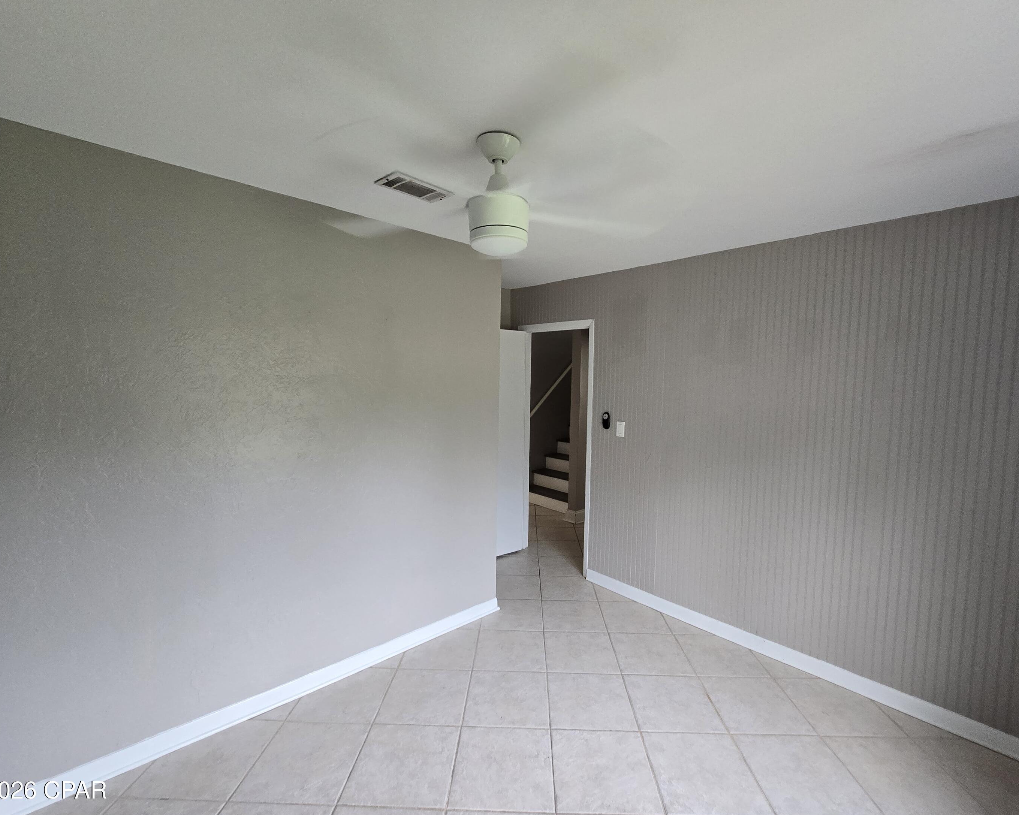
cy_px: 407
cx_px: 527
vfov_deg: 88.0
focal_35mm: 14
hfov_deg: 100.7
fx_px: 422
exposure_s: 1/100
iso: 320
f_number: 2.2
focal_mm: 2.2
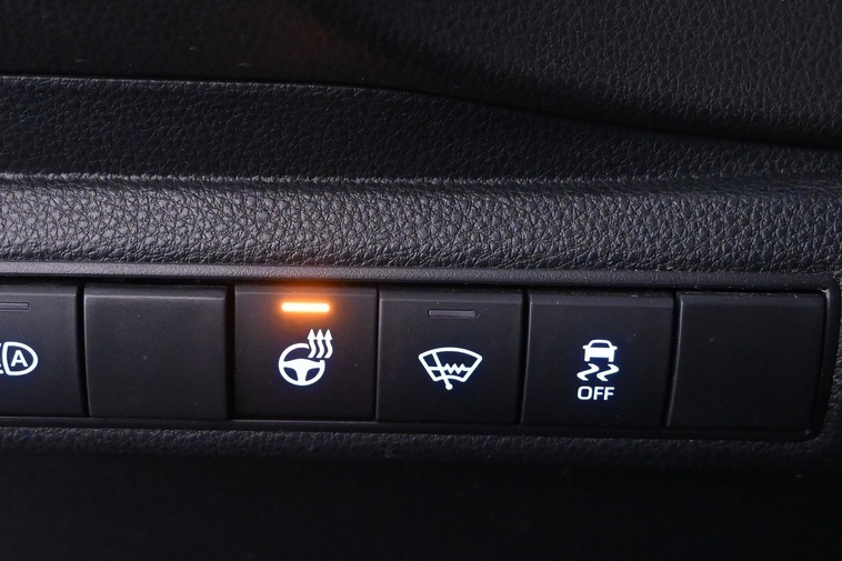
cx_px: 313
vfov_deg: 21.7
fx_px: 1462
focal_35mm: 63
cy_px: 327
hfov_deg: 32.0
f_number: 3.8
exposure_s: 1/15
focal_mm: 19.5
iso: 3200
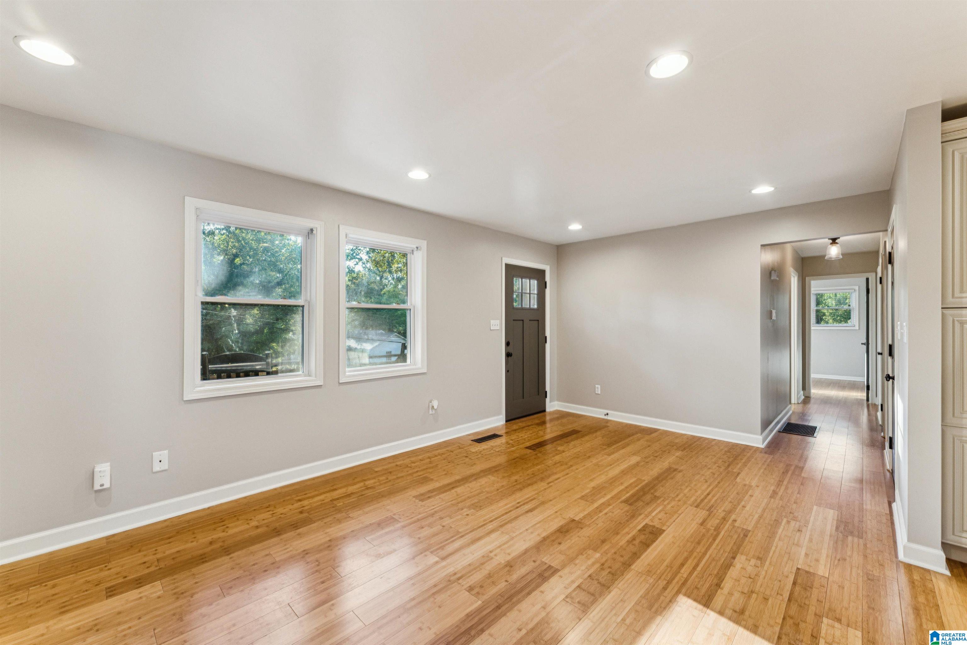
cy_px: 322
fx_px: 392
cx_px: 484
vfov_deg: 78.8
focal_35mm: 15
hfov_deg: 101.9
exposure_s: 1/10
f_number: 13
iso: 640
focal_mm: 14.6
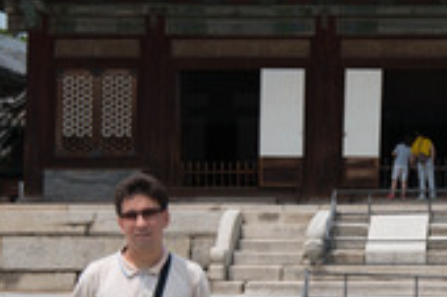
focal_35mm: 113
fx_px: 1402
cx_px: 347
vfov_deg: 12.0
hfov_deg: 18.0
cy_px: 272
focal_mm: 30
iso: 200
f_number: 4.8
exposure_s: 1/2000
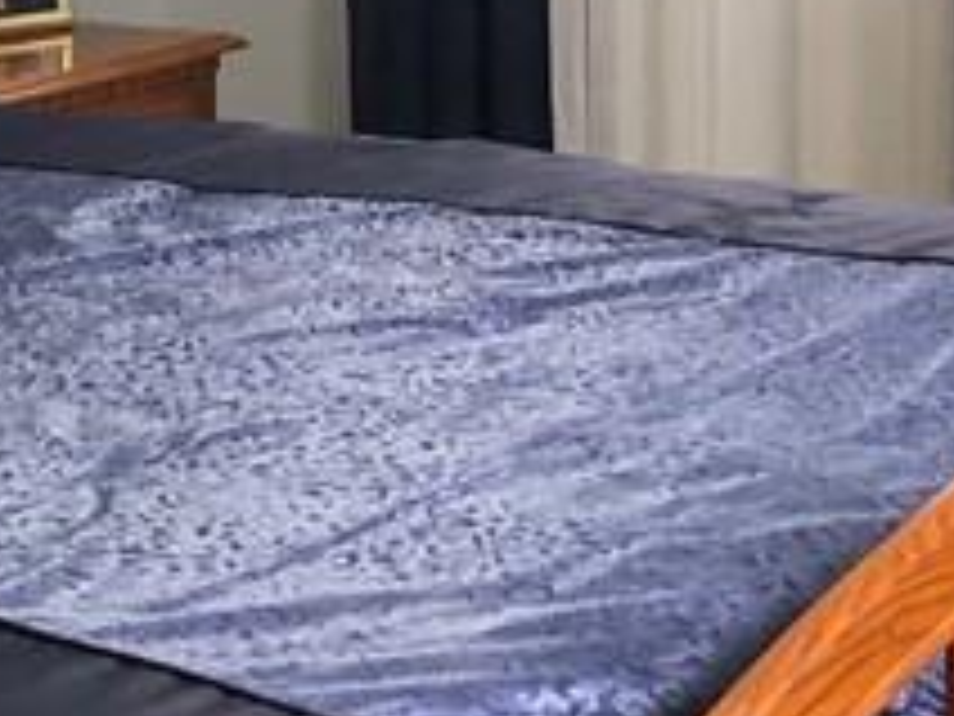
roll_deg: +0.6
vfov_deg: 10.9
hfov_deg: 14.6
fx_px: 3721
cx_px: 288
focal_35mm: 135
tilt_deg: -8.5
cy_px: 9
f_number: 1.8
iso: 64
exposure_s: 1/15
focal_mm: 3.99
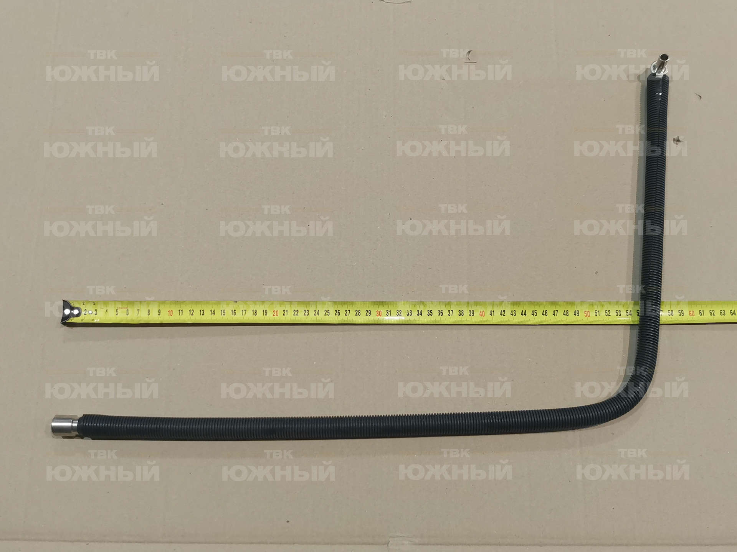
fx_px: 554
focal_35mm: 26
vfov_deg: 53.1
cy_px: 276
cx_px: 368
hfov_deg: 67.3
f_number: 1.4
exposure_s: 1/100
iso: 200
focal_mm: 4.66
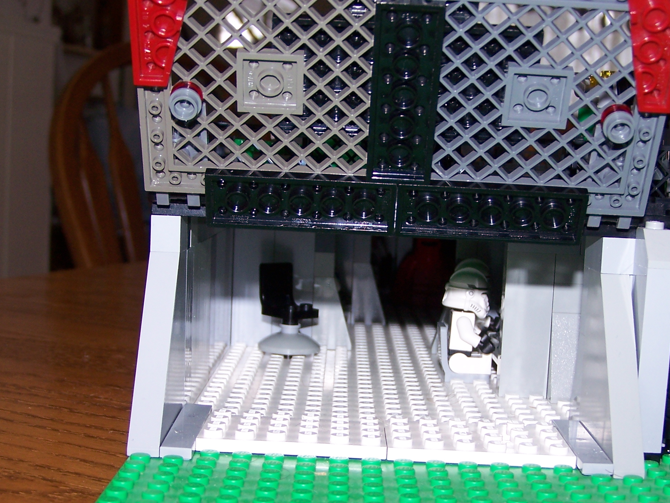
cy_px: 303
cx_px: 393
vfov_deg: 22.2
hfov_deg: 29.3
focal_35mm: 66
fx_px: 1278
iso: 80
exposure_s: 1/60
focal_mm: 8
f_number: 3
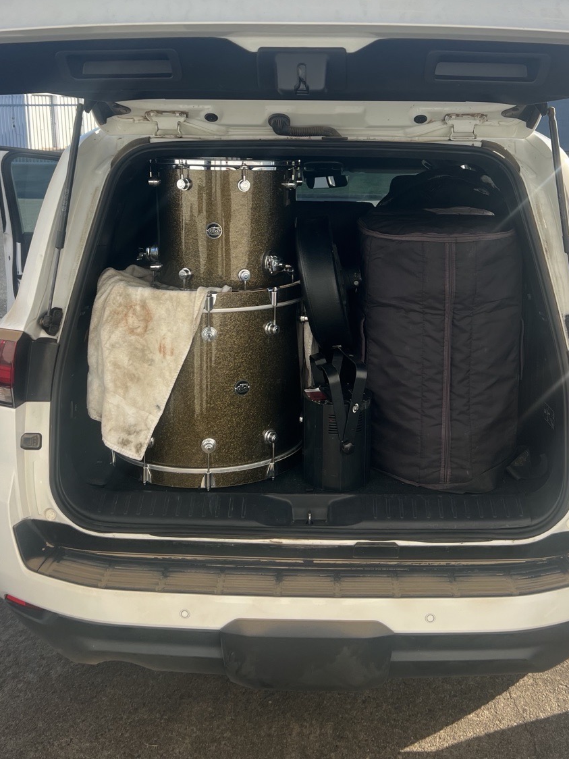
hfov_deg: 38.6
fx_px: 811
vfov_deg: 49.5
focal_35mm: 37
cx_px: 318
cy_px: 273
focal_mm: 5.7
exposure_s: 1/2299
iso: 50
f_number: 1.5
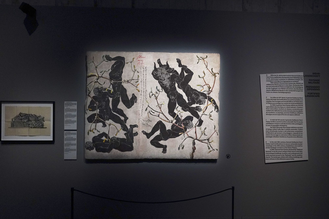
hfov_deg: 73.7
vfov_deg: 53.1
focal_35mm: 24
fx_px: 219
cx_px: 164
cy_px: 110
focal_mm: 24
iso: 3200
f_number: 2.8
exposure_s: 1/80
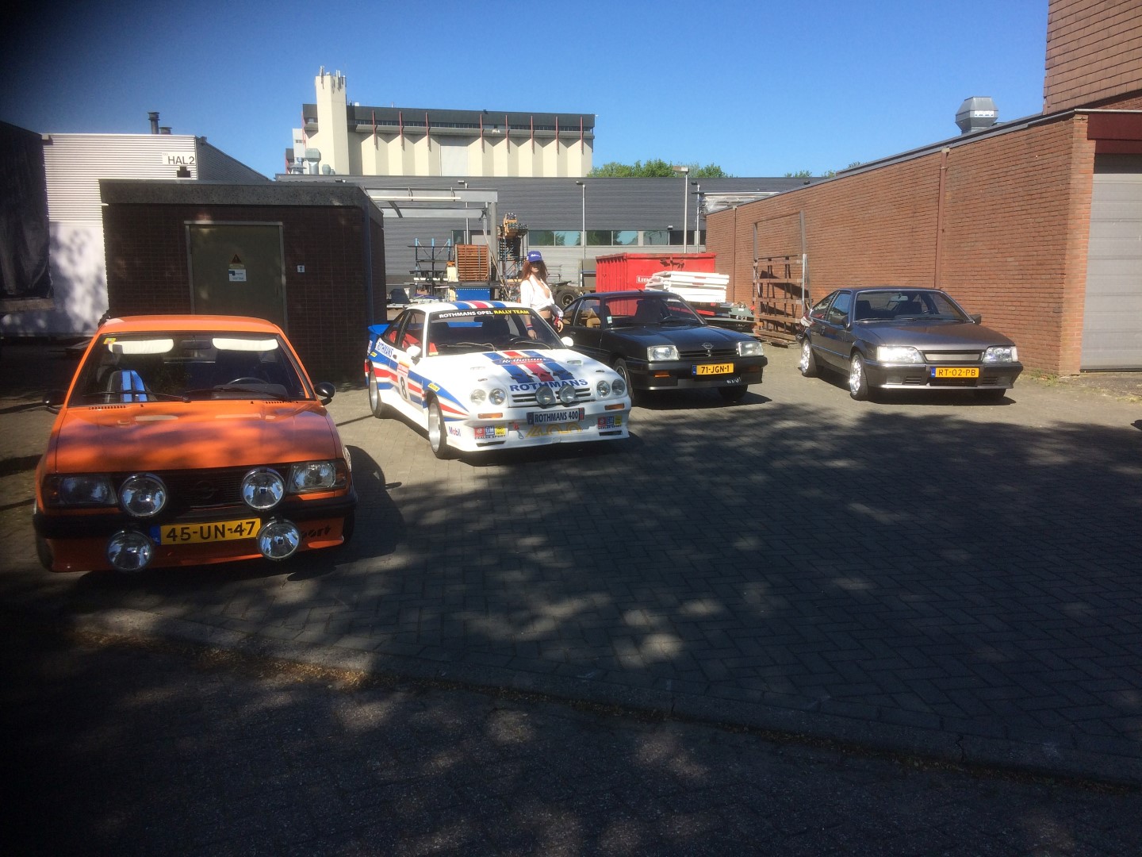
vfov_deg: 48.2
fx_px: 957
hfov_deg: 61.7
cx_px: 571
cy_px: 428
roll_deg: +1.4
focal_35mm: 29
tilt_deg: -7.3
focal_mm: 4.15
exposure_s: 1/1414
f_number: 2.2
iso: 32
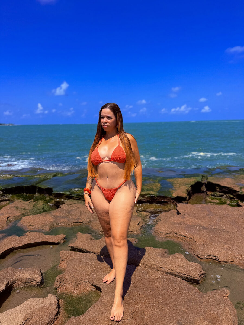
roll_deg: +0.3
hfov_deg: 56.8
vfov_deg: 71.6
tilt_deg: -10.5
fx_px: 226
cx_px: 122
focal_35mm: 24
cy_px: 162
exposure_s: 1/4673
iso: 80
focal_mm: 6.76
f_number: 1.78
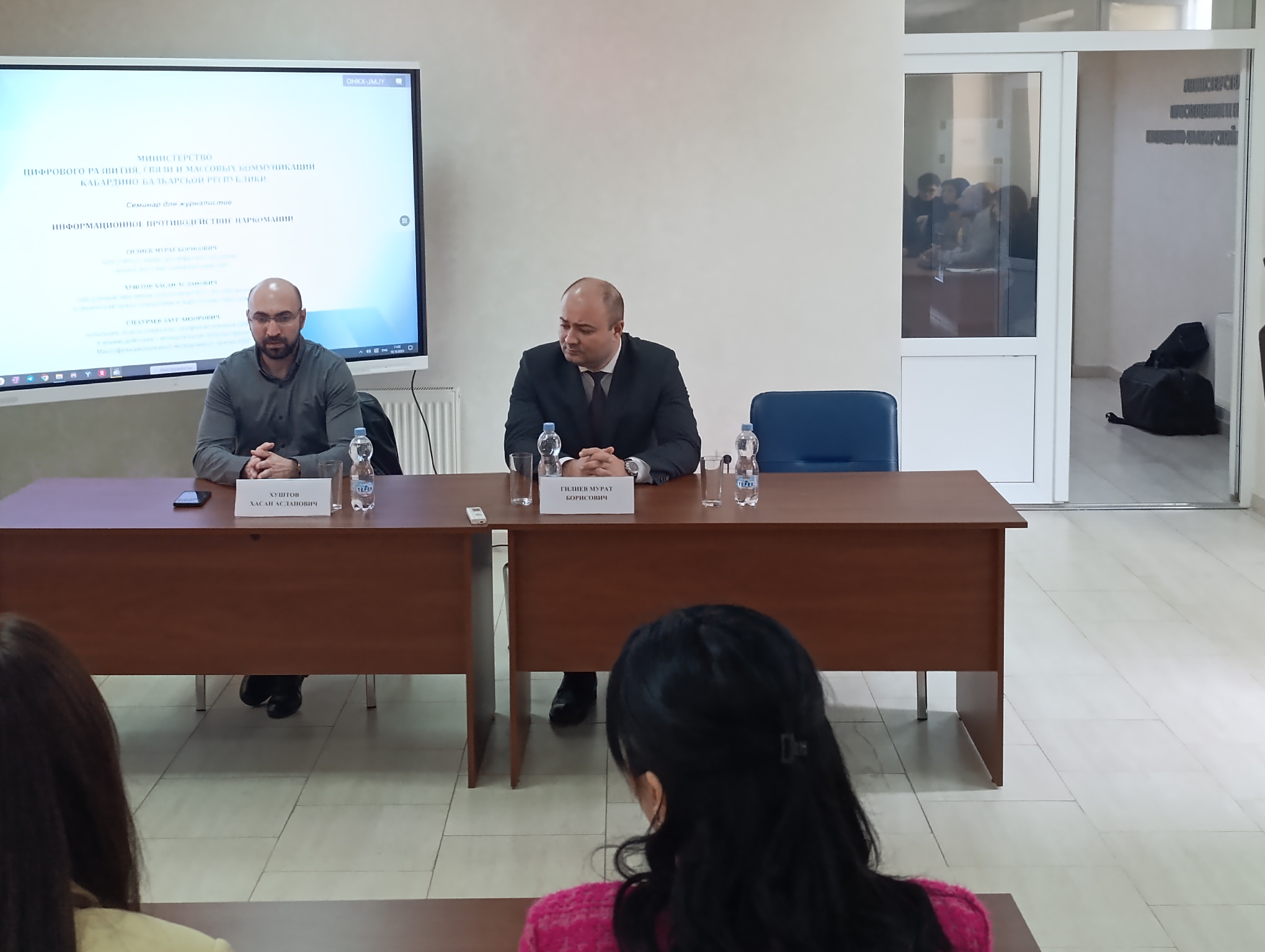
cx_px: 610
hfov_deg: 41.2
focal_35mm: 46
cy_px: 334
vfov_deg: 31.4
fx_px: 1683
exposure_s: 1/100
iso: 1000
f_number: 1.6
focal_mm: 6.14
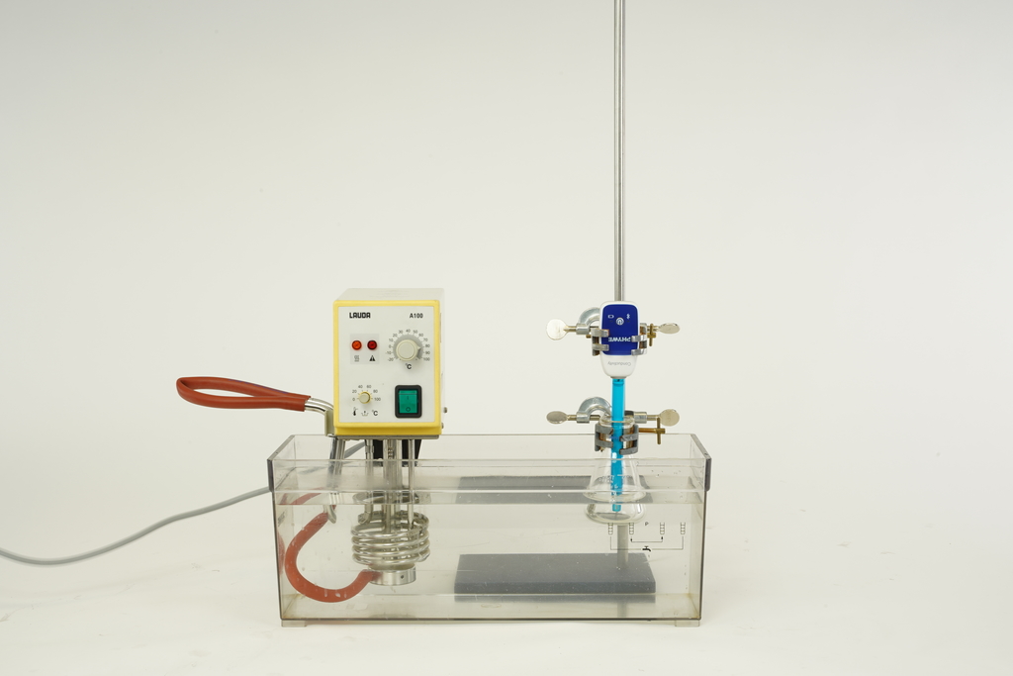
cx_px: 506
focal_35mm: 48
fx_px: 1351
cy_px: 338
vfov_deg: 28.1
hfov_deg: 41.1
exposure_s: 1/5
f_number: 22
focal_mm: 48
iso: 160
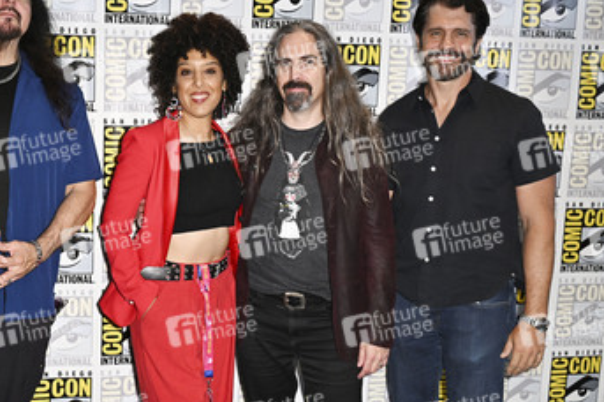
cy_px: 194
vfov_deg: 29.2
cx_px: 235
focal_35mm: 46
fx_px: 771
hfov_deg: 42.5
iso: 1250
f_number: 4
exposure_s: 1/250
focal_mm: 35
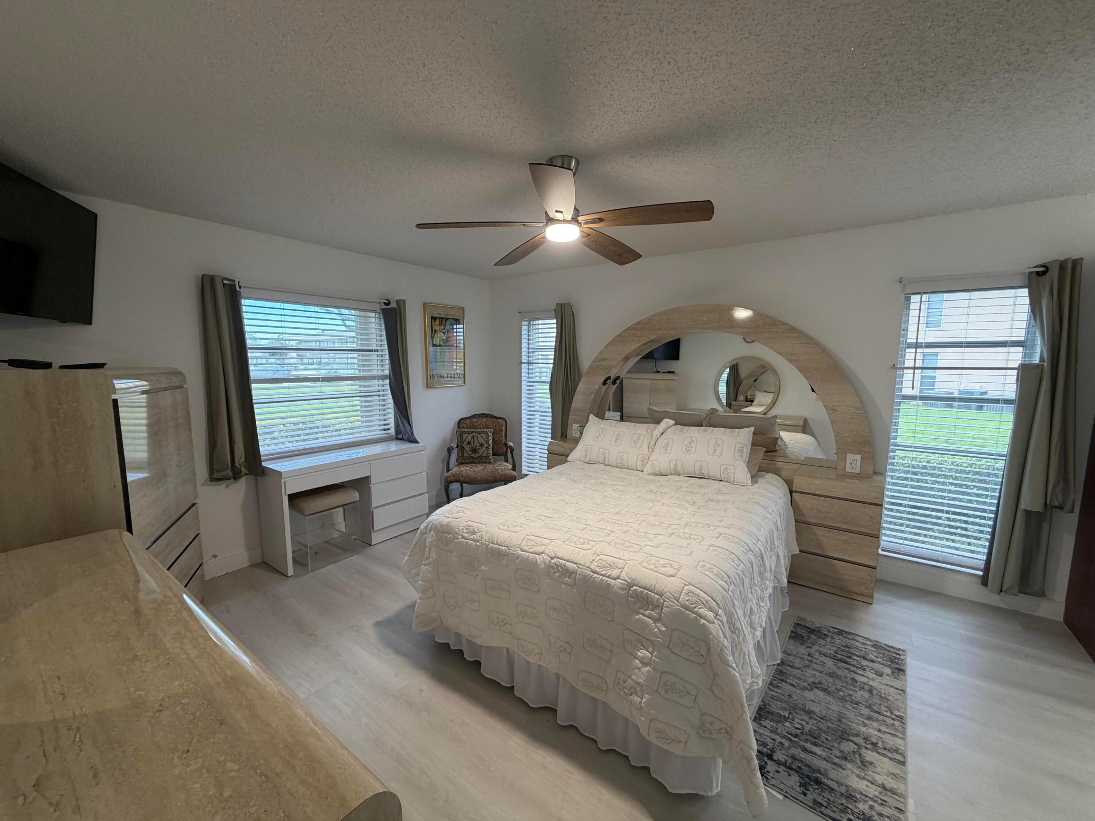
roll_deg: +0.3
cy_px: 410
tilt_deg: -7.3
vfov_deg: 85.7
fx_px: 443
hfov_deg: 102.1
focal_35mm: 14
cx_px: 548
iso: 250
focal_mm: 2.22
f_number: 2.2
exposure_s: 1/120
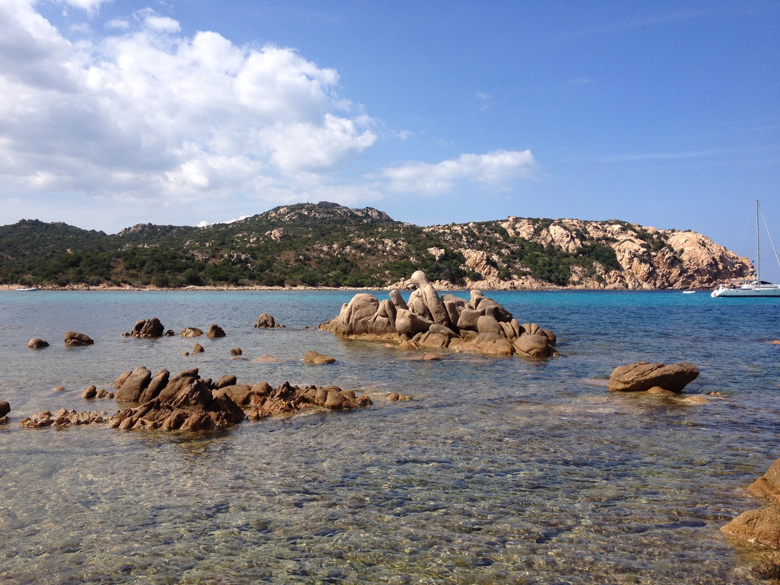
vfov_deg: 40.7
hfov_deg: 52.6
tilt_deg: -3.1
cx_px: 390
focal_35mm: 35
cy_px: 292
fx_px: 789
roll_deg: -0.1
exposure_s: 1/1905
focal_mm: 4.28
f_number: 2.4
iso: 50
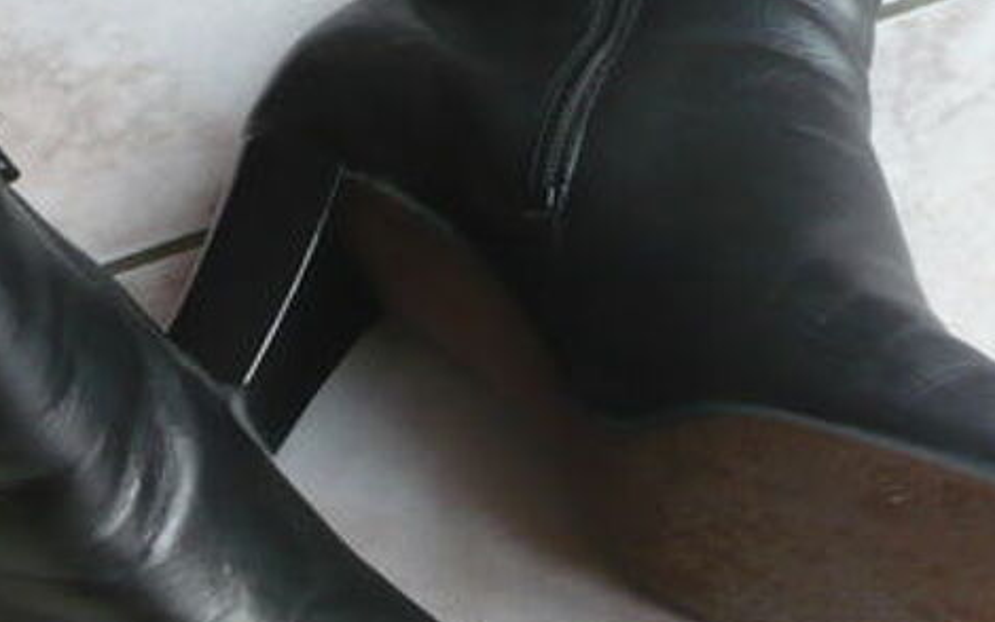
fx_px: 2143
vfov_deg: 16.4
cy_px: 482
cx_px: 445
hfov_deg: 26.1
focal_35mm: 79
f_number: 2.8
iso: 200
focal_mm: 5.8
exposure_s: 1/30
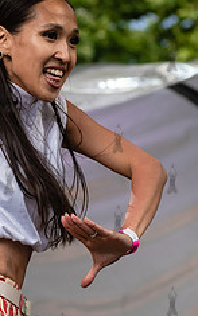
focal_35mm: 279
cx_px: 2
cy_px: 181
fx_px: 2407
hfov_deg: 4.7
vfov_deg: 7.5
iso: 640
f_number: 4
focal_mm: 92
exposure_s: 1/640
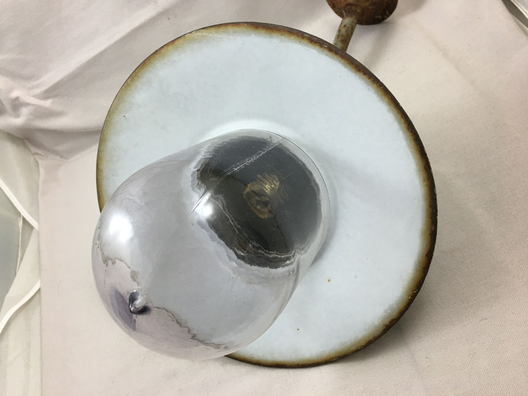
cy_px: 198
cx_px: 264
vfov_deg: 48.2
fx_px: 442
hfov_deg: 61.7
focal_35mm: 29
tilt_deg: -50.0
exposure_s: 1/33
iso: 40
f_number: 2.2
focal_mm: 4.15
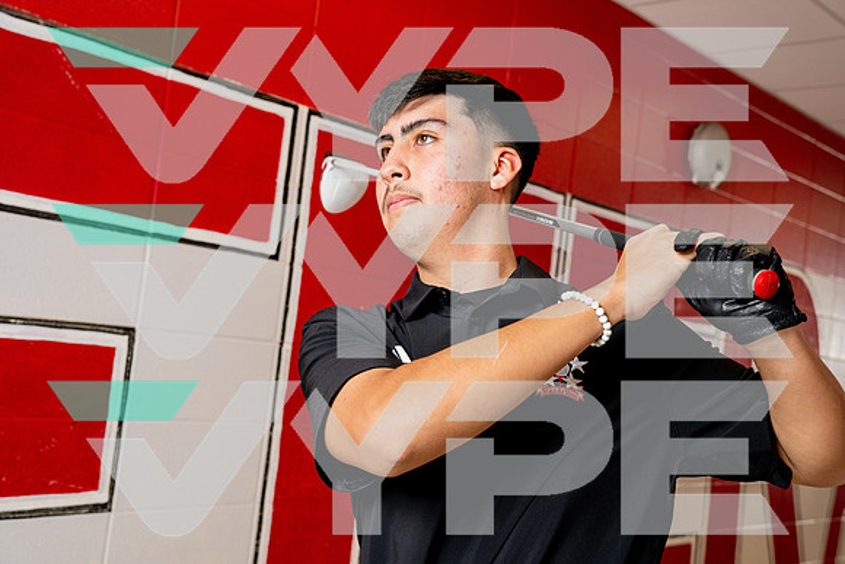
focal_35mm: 44
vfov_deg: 30.5
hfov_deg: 44.5
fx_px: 1033
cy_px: 282
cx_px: 422
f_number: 5.6
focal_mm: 44
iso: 250
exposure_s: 1/200
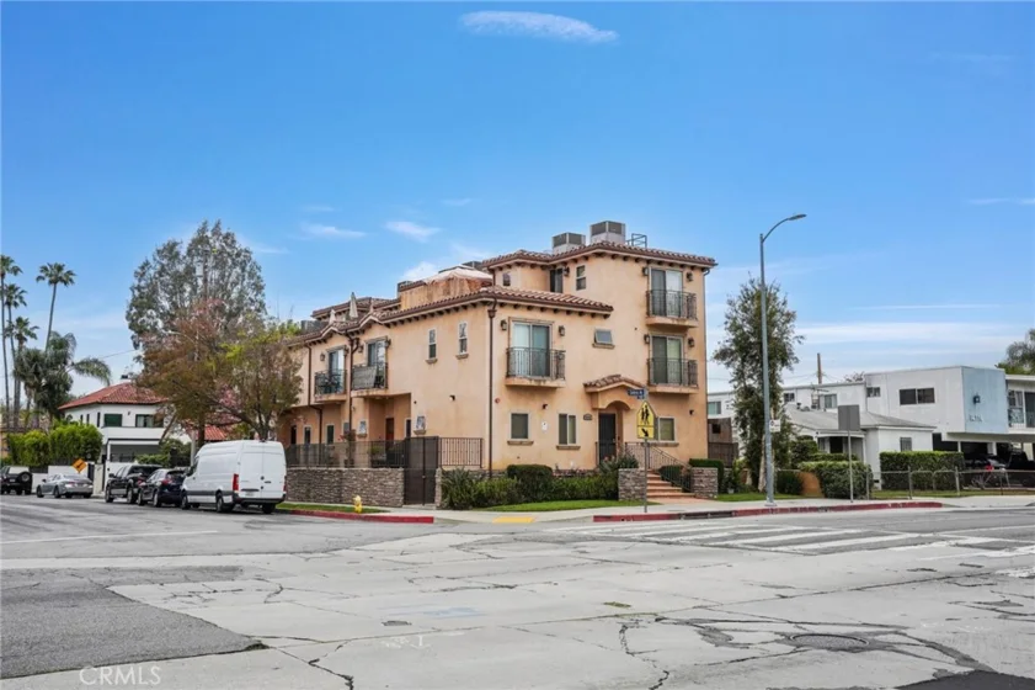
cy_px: 345
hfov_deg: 54.5
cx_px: 518
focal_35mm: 35
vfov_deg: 37.8
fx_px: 1006
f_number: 8
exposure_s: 1/1250
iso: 800
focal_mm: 35
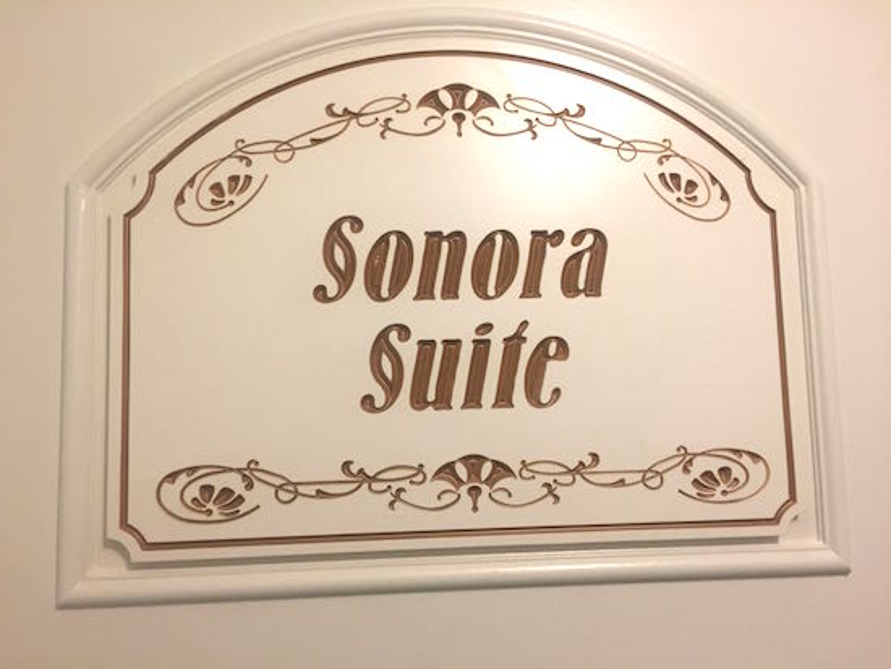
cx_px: 446
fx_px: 747
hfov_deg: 61.6
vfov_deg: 48.3
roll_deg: +1.7
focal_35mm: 29
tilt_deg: +5.9
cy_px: 334
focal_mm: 4.15
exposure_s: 1/30
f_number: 2.2
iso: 80
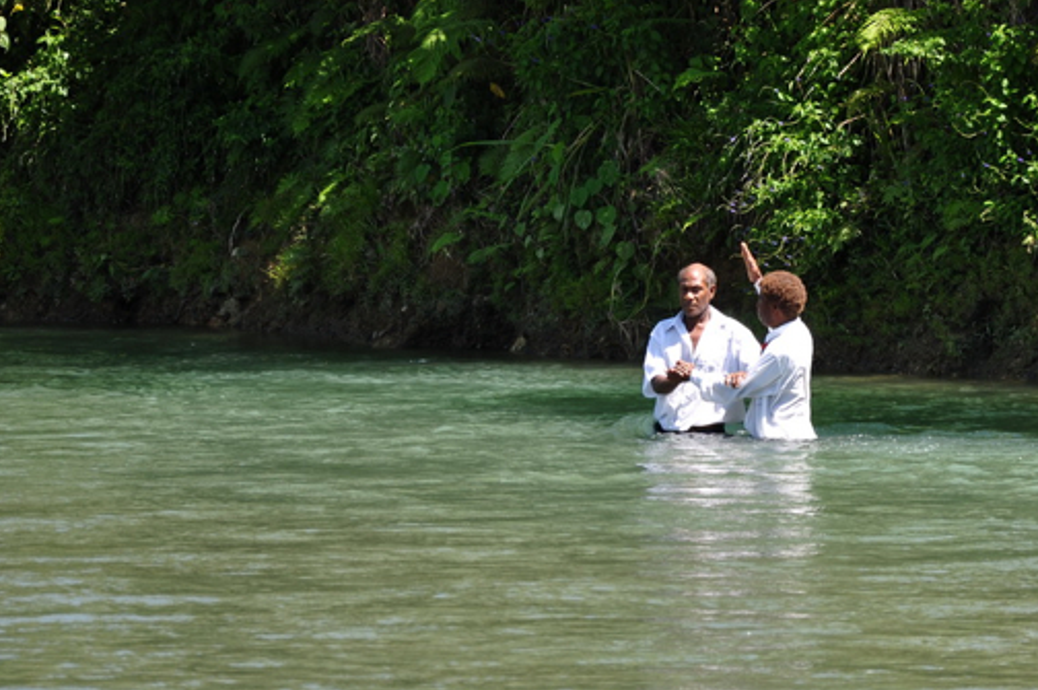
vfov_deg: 5.5
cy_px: 388
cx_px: 713
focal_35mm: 250
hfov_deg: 8.2
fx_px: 7195
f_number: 5.6
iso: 100
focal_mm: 105
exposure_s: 1/200
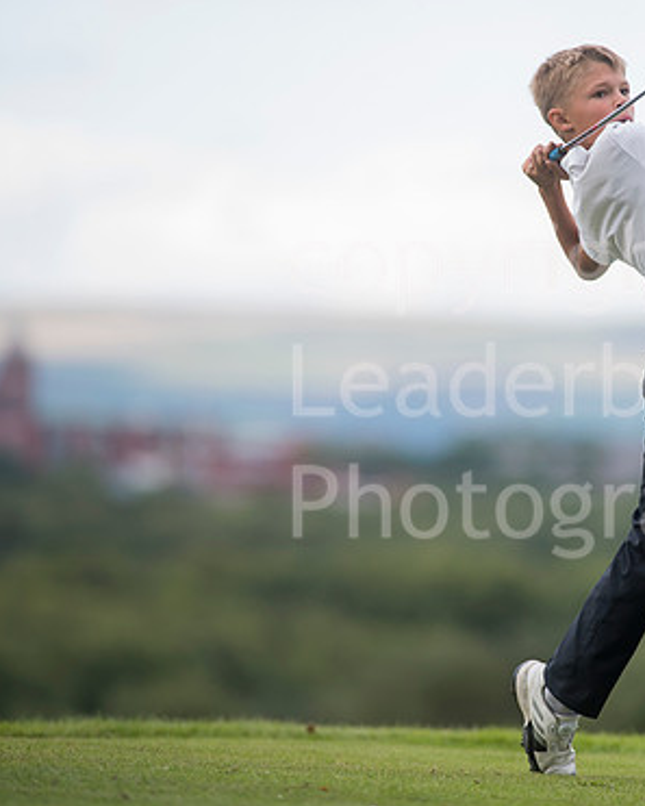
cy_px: 401
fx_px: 10495
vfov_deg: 4.4
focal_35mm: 440
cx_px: 573
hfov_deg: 3.5
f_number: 4.5
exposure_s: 1/1000
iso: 400
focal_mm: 300
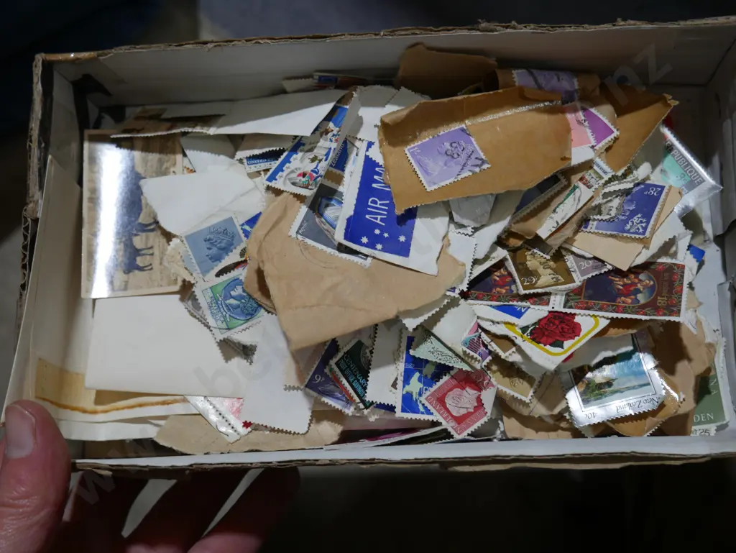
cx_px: 368
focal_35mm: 42
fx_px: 893
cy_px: 276
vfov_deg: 34.4
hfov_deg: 44.8
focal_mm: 21
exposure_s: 1/80
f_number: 4.6
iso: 200
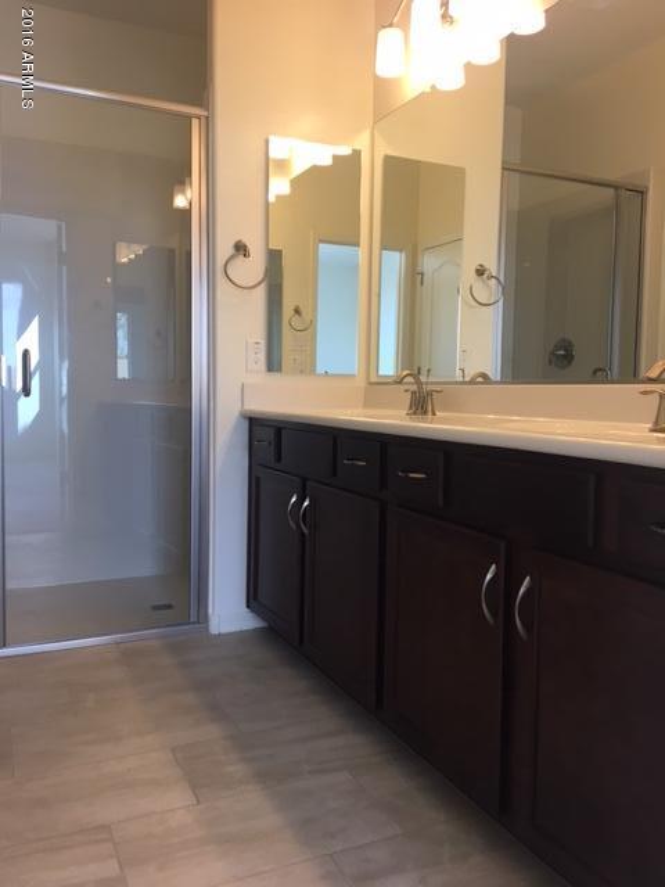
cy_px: 444
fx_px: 743
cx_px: 332
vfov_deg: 61.7
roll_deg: +0.1
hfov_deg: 48.2
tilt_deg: -4.2
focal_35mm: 29
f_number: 2.2
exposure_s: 1/30
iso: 25
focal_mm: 4.15
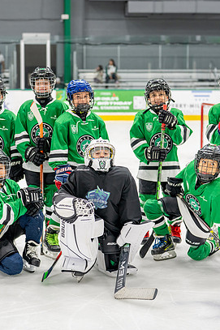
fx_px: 780
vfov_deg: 23.9
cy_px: 174
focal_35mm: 85
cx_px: 86
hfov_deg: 16.0
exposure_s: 1/500
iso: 640
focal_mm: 50
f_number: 2.2
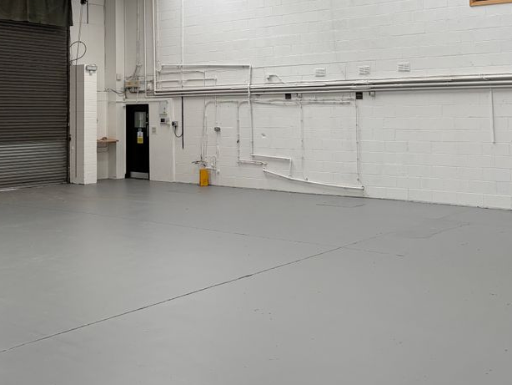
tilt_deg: +4.7
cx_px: 145
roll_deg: +1.7
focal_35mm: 47
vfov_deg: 30.0
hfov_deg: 39.6
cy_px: 67
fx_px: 695
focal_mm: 5.96
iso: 40
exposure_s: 1/246
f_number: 1.6
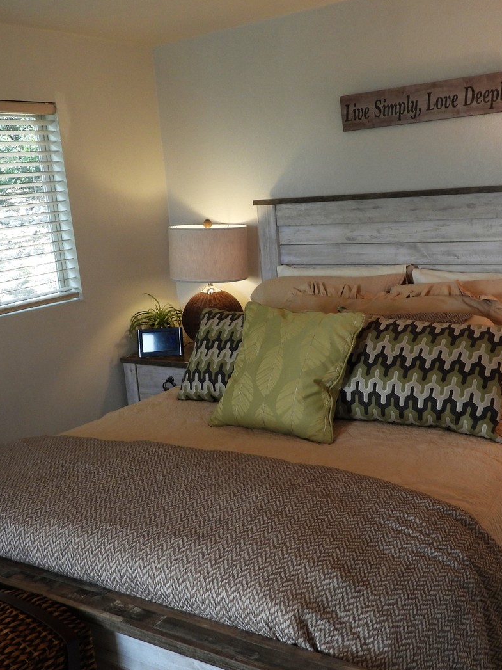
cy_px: 340
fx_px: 638
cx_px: 274
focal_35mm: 33
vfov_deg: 55.4
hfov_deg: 42.9
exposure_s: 1/50
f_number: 2.8
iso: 100
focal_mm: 4.3
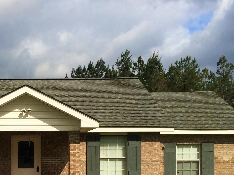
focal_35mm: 63
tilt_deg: +0.0
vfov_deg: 22.7
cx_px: 10
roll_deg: +0.0
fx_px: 426
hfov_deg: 29.1
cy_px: 159
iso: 32
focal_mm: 4.15
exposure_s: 1/3425
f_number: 2.2
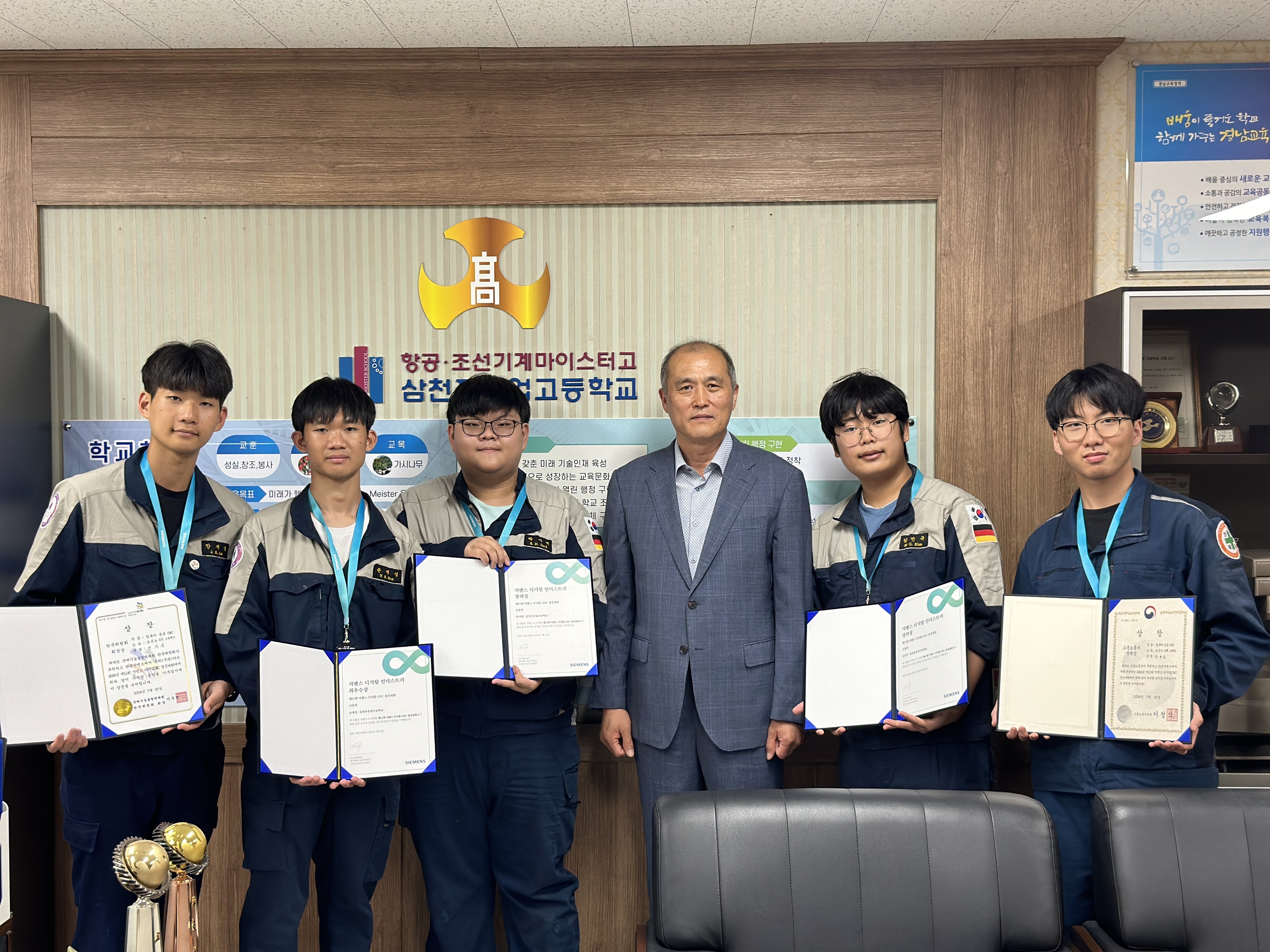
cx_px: 635
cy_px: 476
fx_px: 1761
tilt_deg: -0.4
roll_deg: +0.3
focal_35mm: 48
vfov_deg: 30.3
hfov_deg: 39.7
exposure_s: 1/60
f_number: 1.78
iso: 100
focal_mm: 6.86
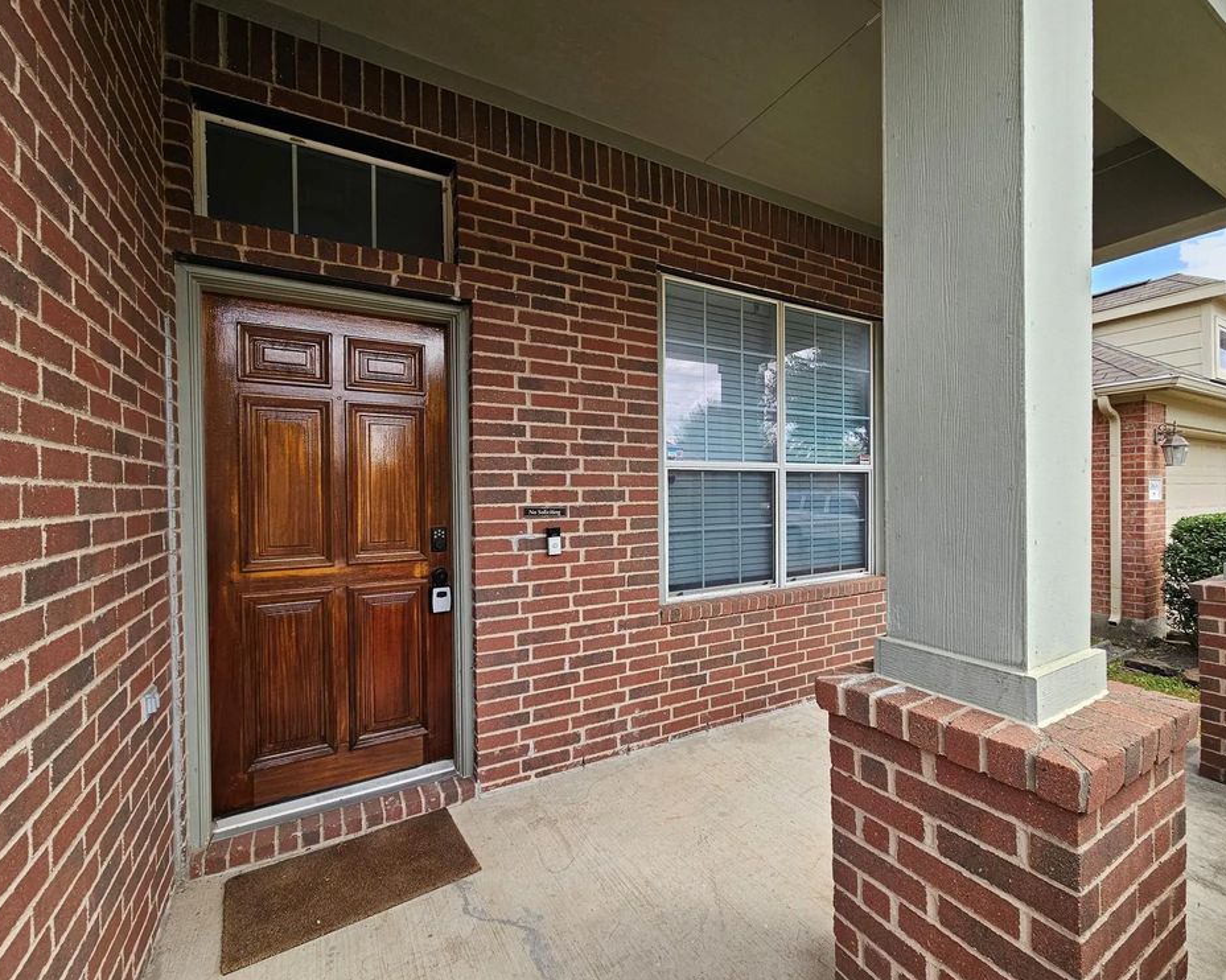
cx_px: 641
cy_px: 497
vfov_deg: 88.0
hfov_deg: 100.6
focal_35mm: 14
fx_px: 508
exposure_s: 1/401
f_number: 2.2
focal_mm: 2.2
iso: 50
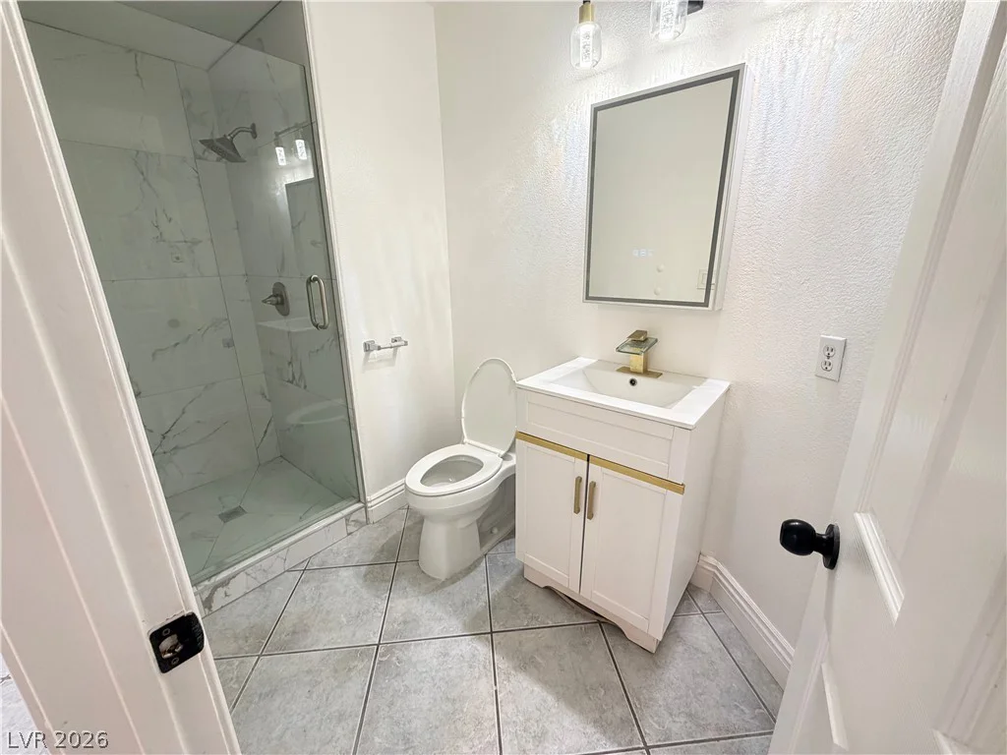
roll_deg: +1.4
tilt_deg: -17.6
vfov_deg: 85.7
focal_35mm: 14
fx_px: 407
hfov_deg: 102.1
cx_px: 504
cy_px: 378
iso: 320
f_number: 2.2
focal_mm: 2.22
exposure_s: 1/60
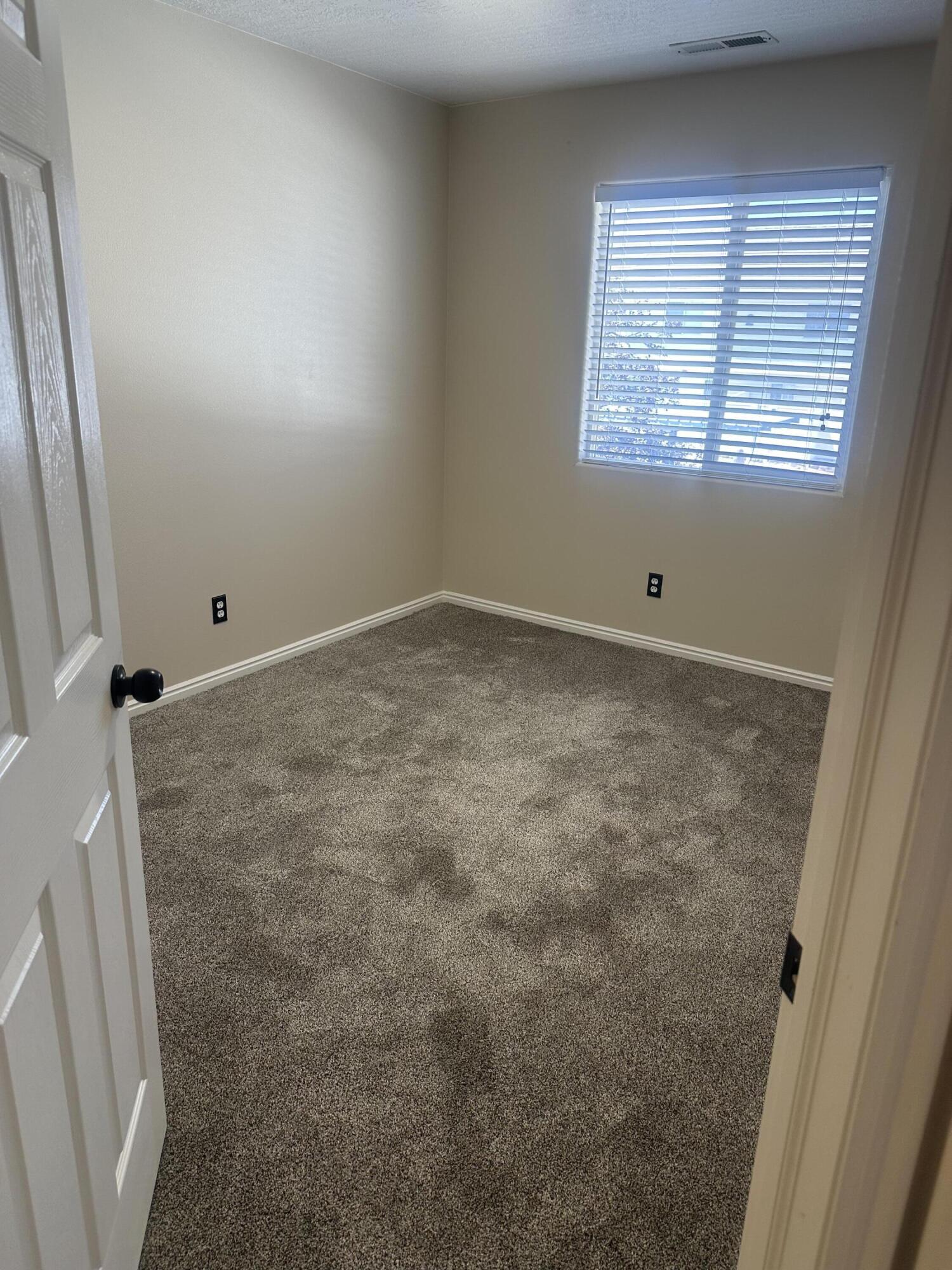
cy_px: 635
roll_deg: -2.1
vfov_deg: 71.6
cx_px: 476
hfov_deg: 56.8
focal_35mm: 24
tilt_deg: -16.8
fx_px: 880
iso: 100
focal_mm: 6.86
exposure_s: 1/160
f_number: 1.78
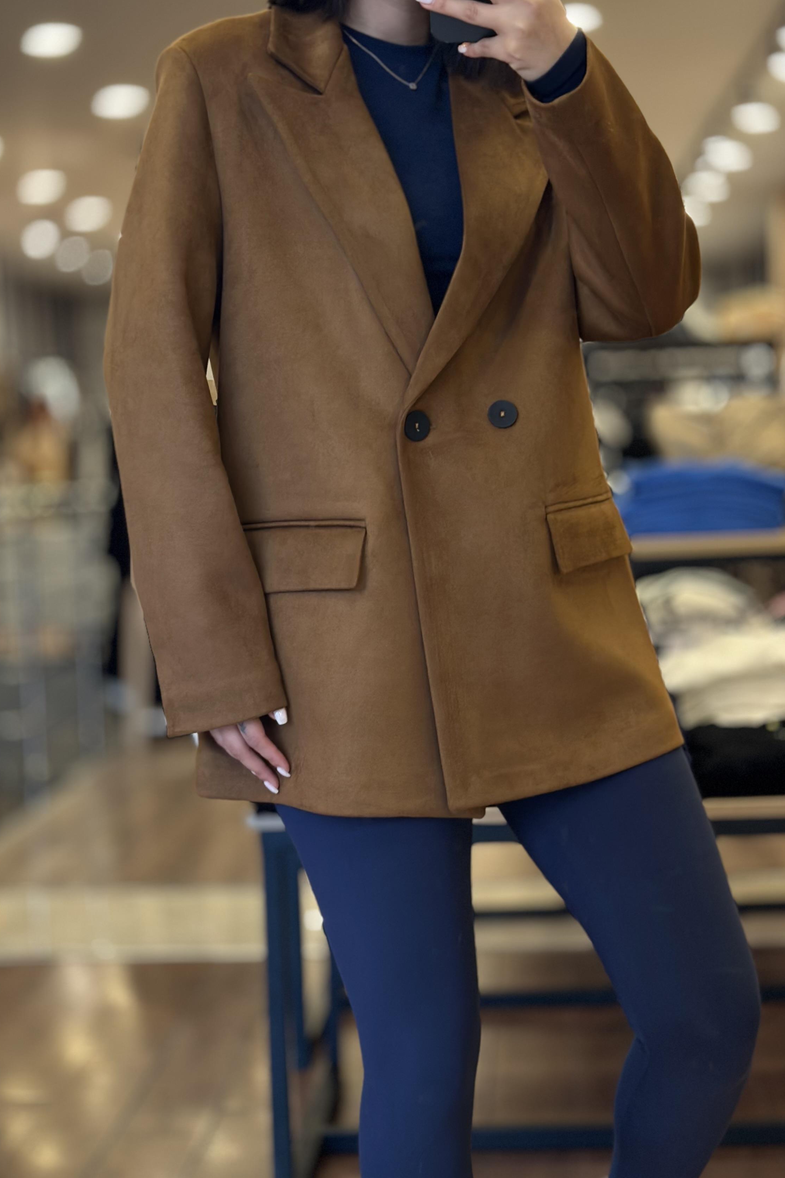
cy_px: 488
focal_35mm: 60
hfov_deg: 22.6
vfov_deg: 33.3
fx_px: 1962
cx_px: 403
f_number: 1.78
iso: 250
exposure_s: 1/60
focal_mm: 6.86
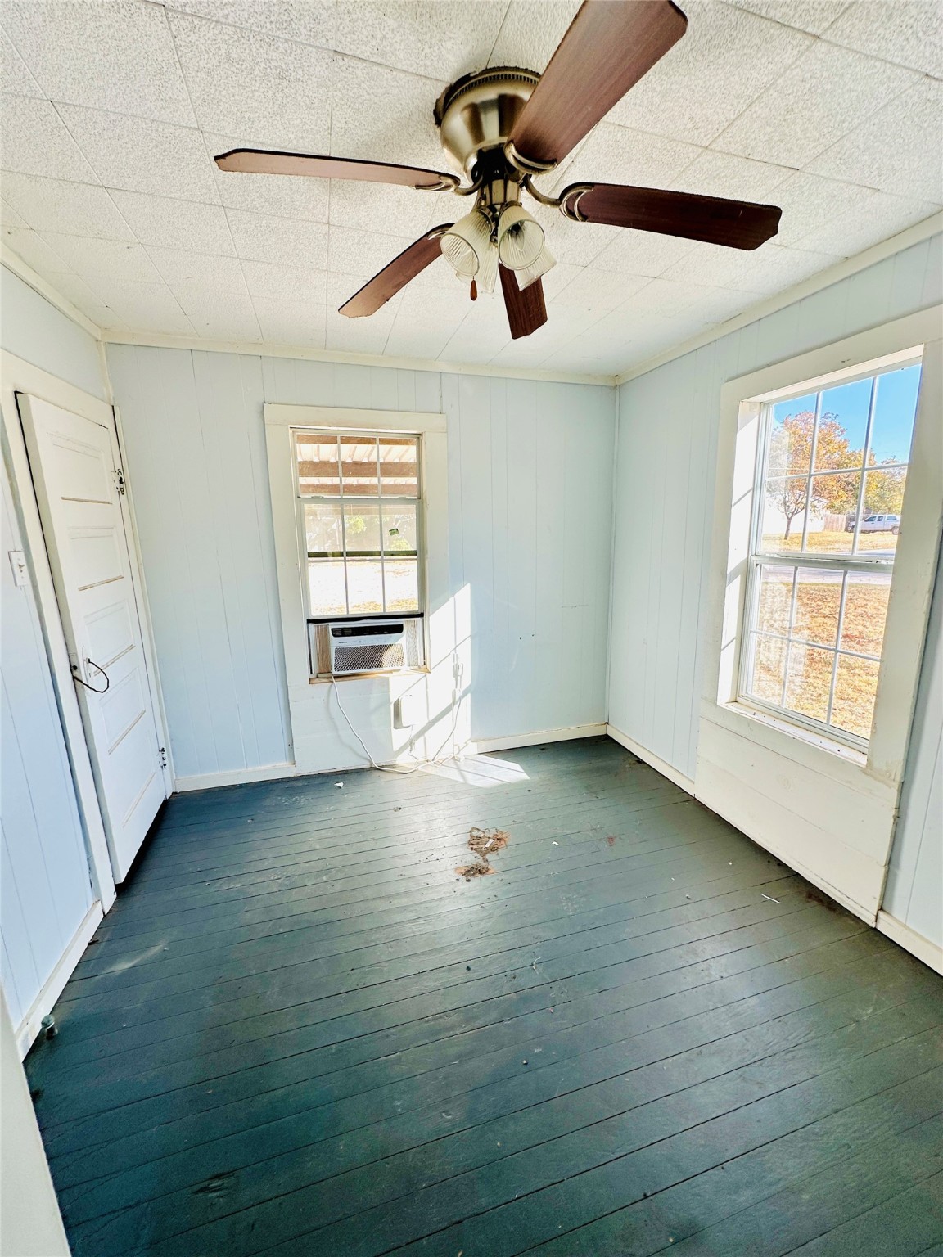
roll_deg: +1.3
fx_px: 509
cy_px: 628
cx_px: 472
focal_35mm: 14
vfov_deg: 102.1
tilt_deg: -10.0
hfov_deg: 85.7
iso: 40
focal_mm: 2.22
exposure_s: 1/175
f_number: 2.2
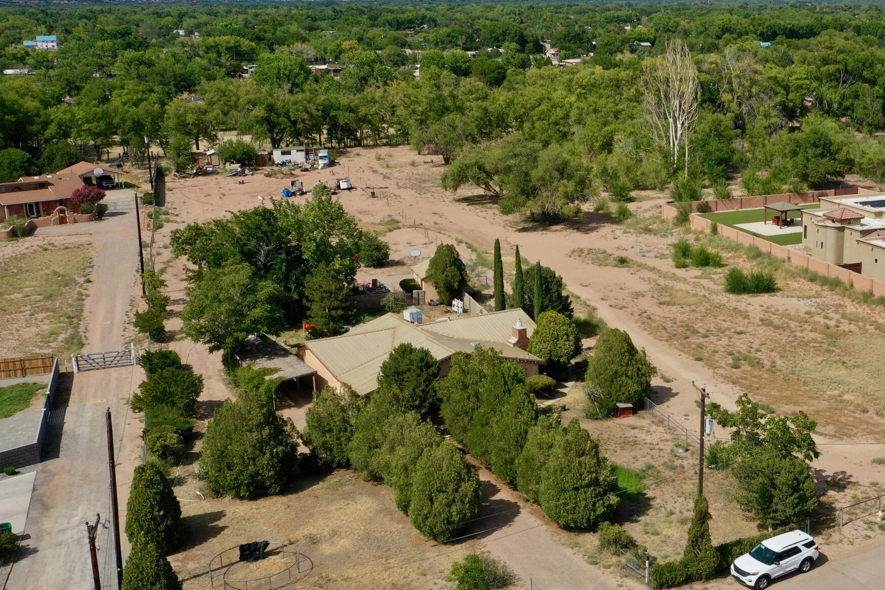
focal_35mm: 48
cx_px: 642
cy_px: 308
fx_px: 1180
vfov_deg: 28.1
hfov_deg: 40.2
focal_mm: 10.26
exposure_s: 1/640
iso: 100
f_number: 6.3
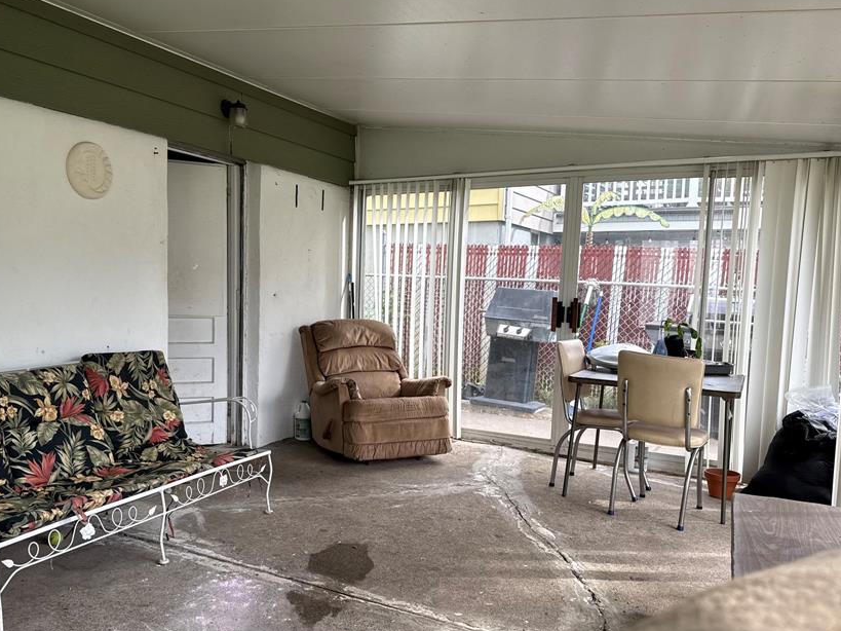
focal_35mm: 30
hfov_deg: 59.6
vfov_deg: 46.6
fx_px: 729
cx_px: 349
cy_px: 364
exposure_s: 1/270
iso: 64
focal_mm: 6.76
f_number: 1.78
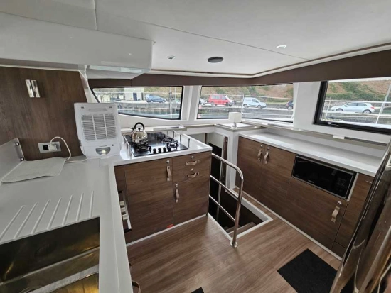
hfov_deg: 106.2
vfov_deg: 90.0
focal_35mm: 13
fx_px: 147
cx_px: 196
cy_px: 146
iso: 200
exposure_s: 1/359
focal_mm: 2.2
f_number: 2.2
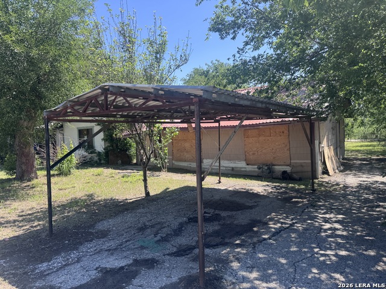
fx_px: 268
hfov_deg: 71.6
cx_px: 193
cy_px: 144
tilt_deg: -1.9
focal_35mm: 24
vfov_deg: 56.8
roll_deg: +2.6
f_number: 1.78
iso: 80
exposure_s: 1/1285
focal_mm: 6.76
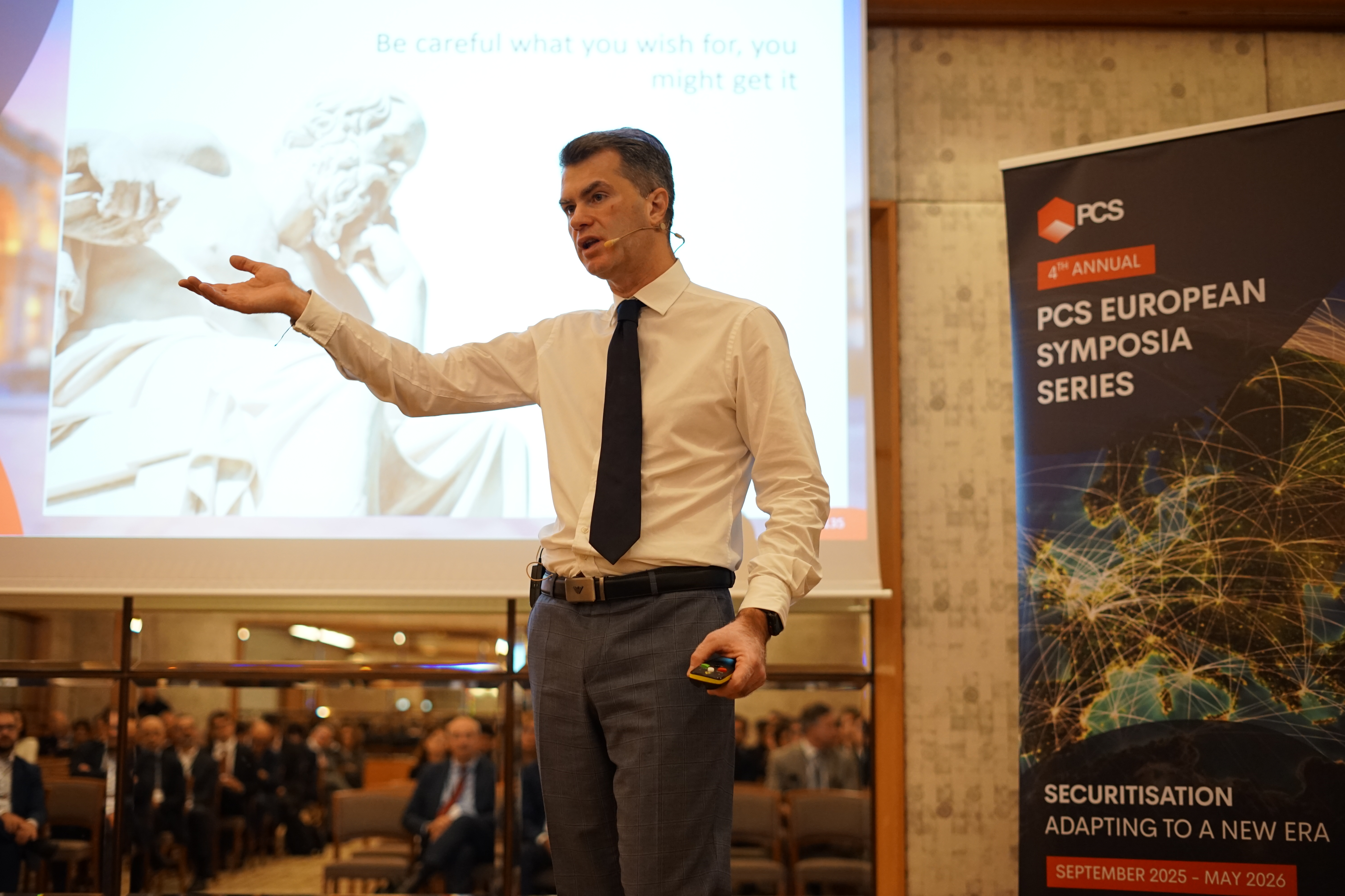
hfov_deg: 39.6
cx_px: 672
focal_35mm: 50
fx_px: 1868
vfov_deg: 27.0
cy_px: 448
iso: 1600
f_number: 2.2
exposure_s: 1/160
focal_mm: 50
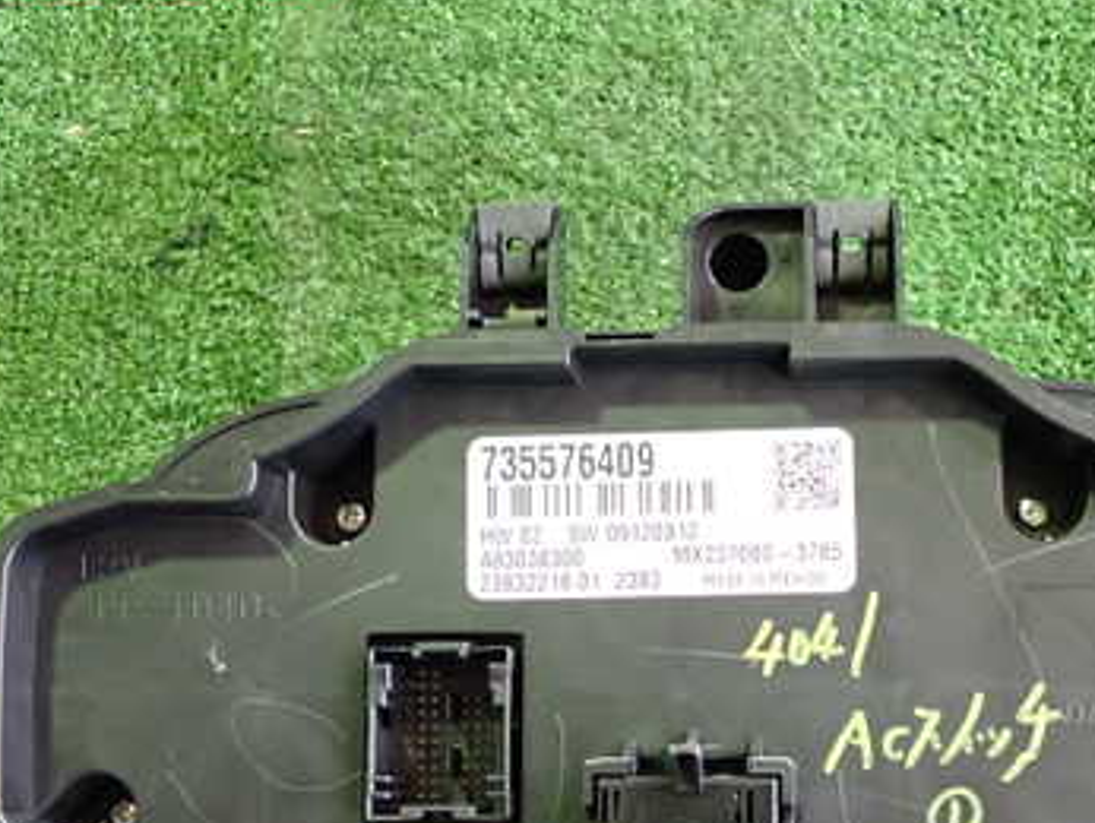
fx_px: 1646
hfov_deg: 36.5
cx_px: 699
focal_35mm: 52
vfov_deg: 27.6
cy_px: 646
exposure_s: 1/30
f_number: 2.3
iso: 640
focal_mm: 5.4
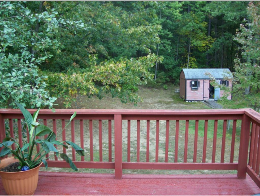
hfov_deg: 51.3
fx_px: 271
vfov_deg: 39.7
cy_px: 98
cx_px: 130
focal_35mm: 36
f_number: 2.7
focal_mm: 6
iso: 80
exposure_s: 1/66
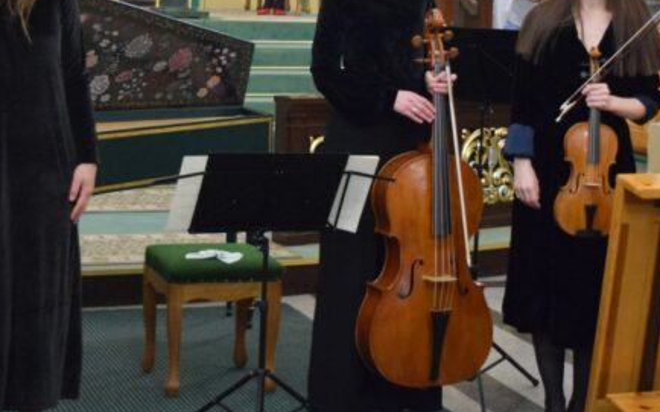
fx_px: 1654
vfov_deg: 14.2
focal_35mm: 92
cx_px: 301
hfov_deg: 22.6
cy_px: 125
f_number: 4.5
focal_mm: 34
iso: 4500
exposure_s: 1/60
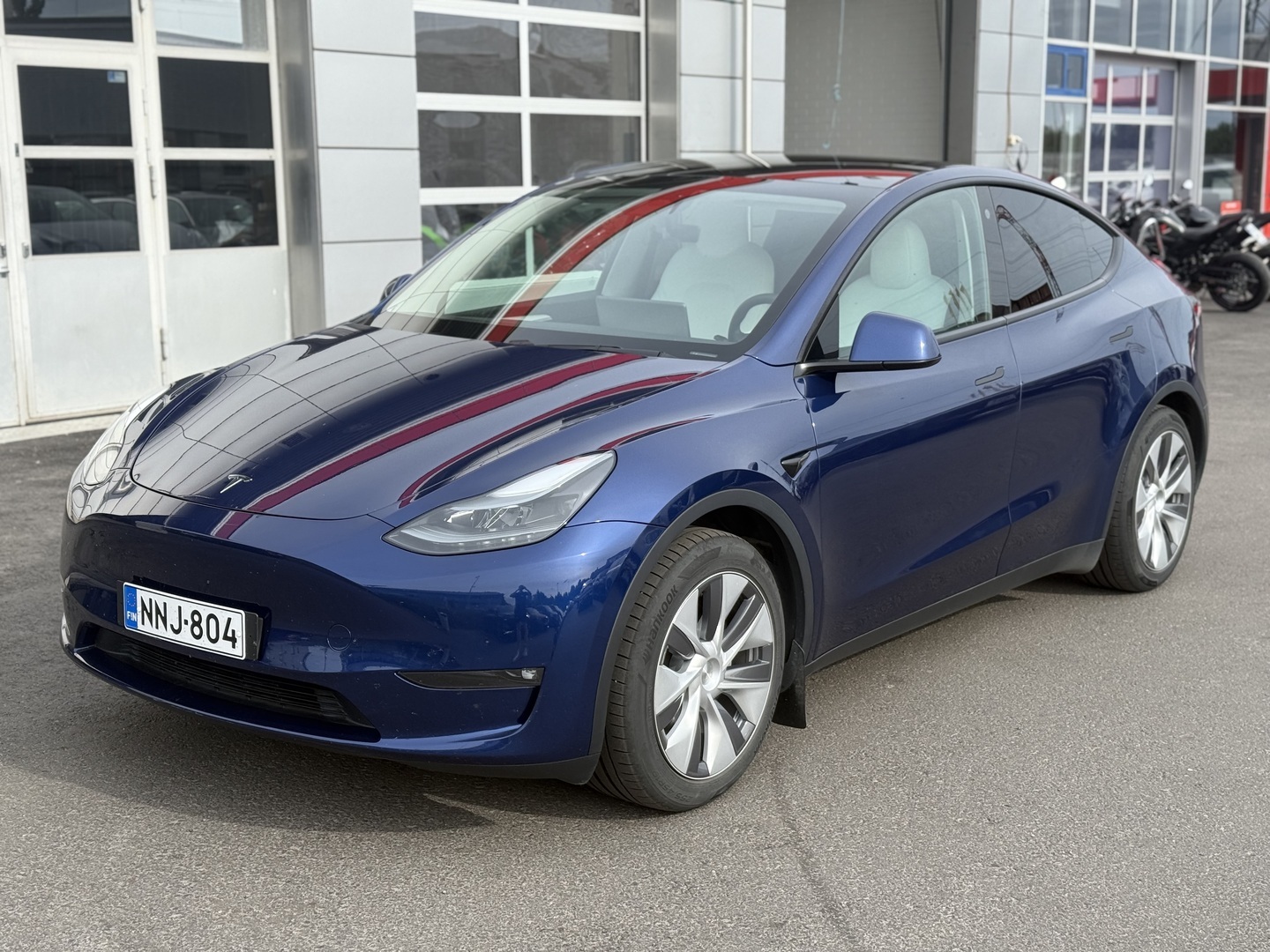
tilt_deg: -9.1
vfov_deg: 30.3
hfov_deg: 39.7
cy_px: 476
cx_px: 635
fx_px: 1761
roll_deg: +0.4
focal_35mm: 48
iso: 64
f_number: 1.78
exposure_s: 1/1484
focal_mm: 6.76
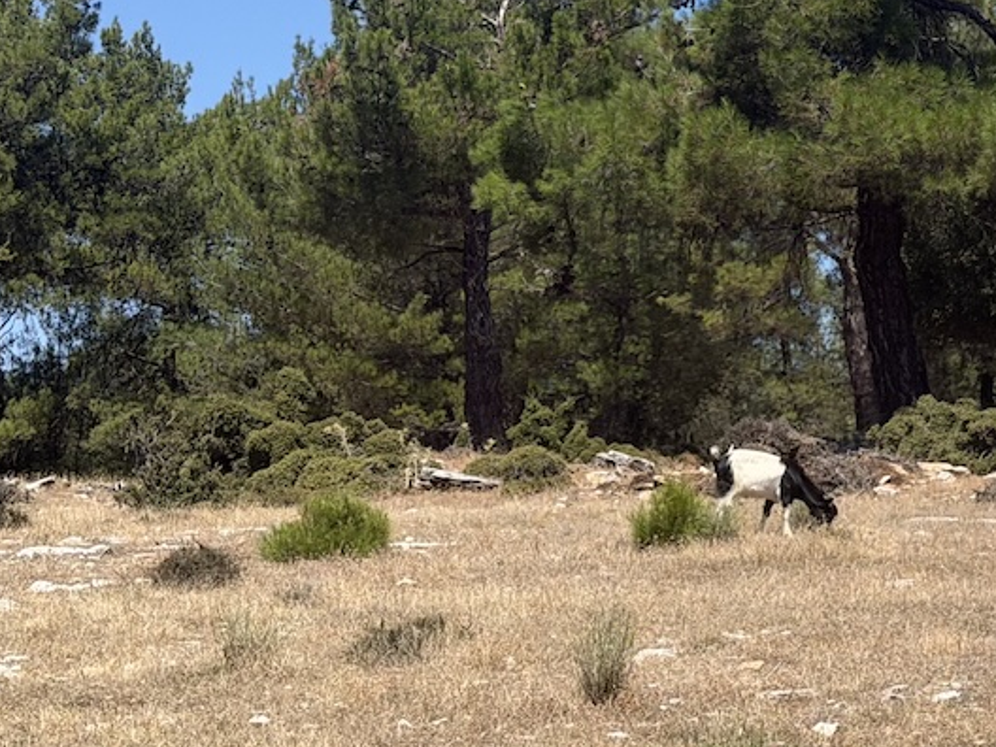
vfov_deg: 13.5
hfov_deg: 17.4
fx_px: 3136
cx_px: 1111
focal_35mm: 109
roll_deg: +0.4
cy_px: 174
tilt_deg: +14.0
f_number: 1.78
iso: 64
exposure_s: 1/3891
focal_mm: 6.76
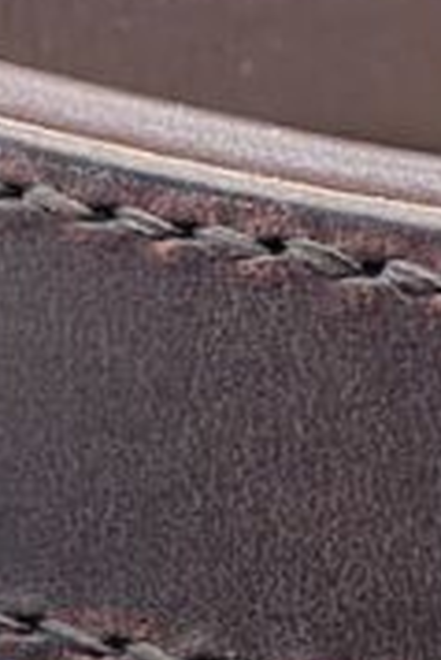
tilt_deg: -25.4
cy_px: 300
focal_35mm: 311
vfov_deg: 6.6
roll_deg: +2.6
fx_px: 5703
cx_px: 667
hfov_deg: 4.4
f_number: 2
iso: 100
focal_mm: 6
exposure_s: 1/99
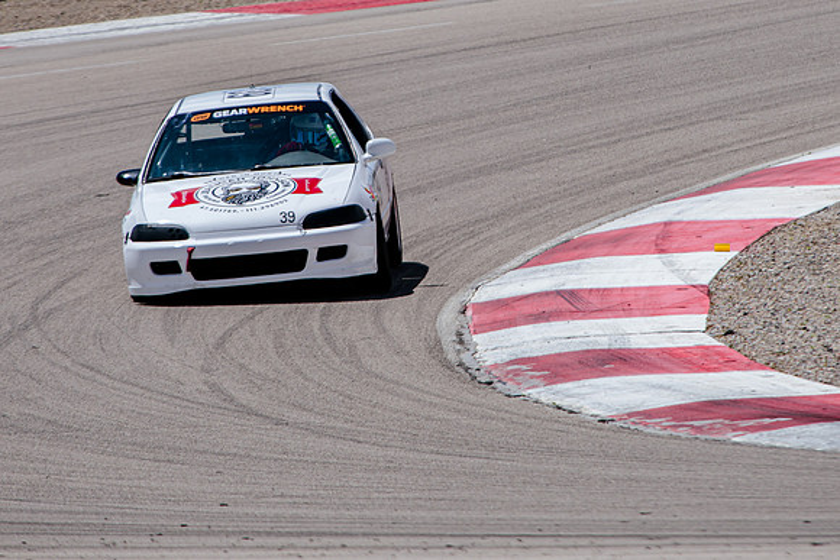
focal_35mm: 614
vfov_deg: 2.2
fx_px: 14337
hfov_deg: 3.4
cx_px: 411
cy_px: 171
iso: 31
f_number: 5.6
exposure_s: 1/400
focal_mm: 360
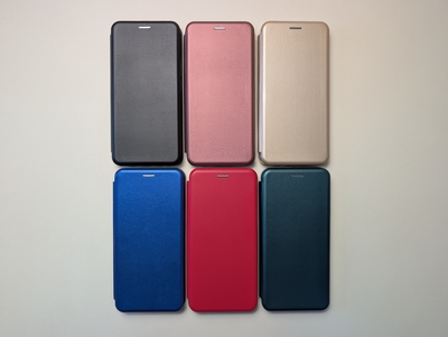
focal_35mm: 24
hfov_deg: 71.5
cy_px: 168
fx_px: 311
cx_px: 224
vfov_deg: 56.9
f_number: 1.68
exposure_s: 1/23.8
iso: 26
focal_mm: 6.9
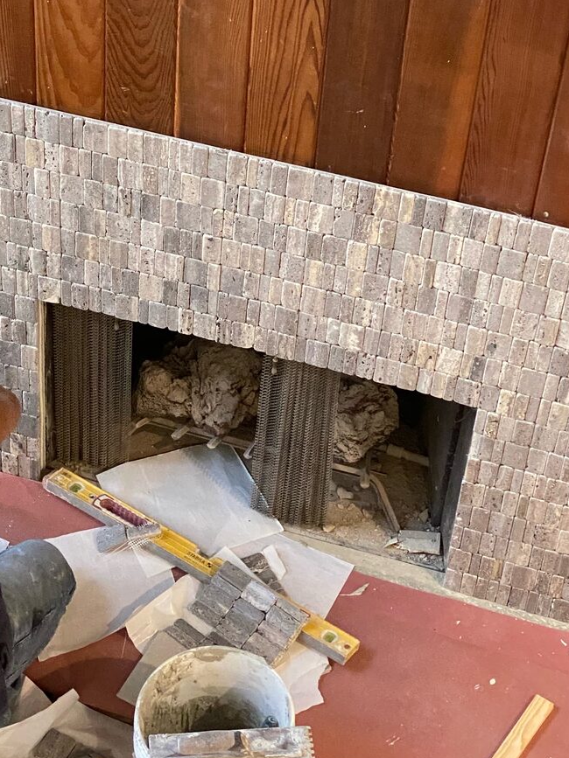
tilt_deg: -44.6
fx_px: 2105
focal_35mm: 96
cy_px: 264
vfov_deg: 20.4
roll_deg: -3.8
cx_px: 187
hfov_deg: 15.4
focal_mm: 6
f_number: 2
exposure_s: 1/60
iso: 500
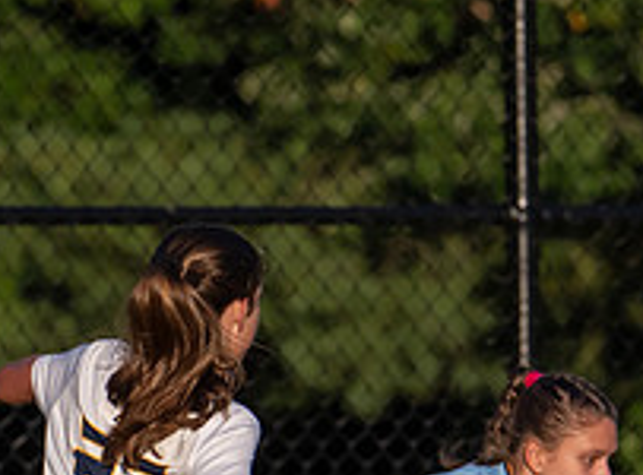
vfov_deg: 0.7
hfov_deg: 0.9
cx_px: 965
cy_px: 831
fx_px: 41277
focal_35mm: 2234
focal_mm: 400
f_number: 5.6
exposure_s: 1/2500
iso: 560
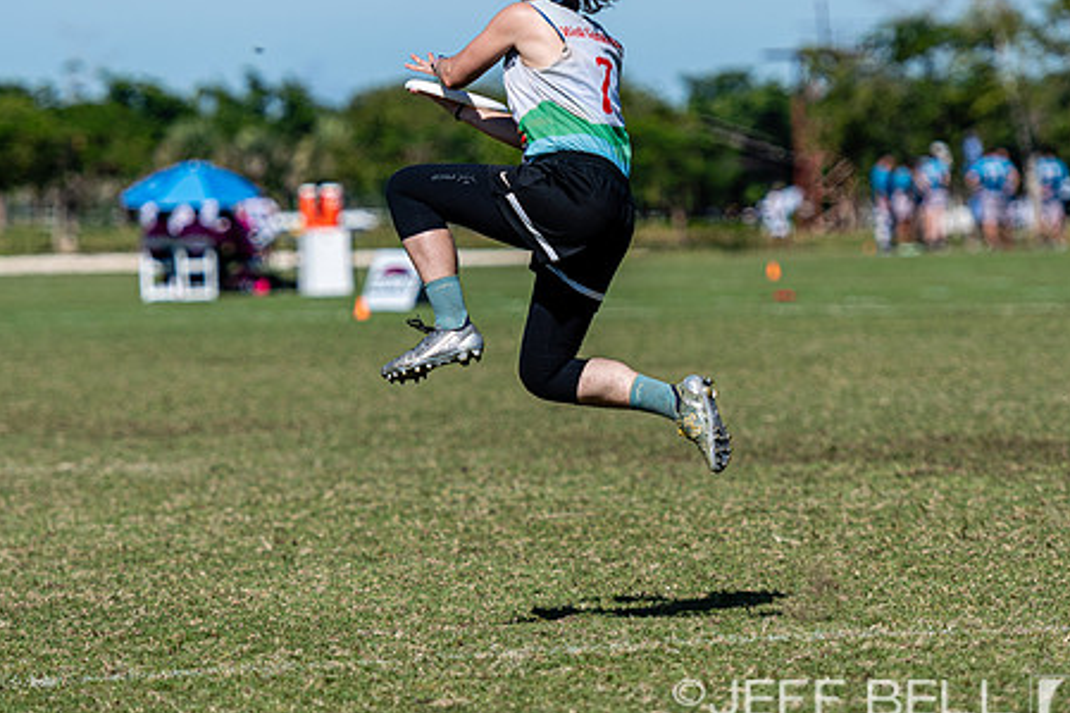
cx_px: 515
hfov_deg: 6.6
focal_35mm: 310
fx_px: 9210
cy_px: 336
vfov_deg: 4.4
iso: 90
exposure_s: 1/2500
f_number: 3.2
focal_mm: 160
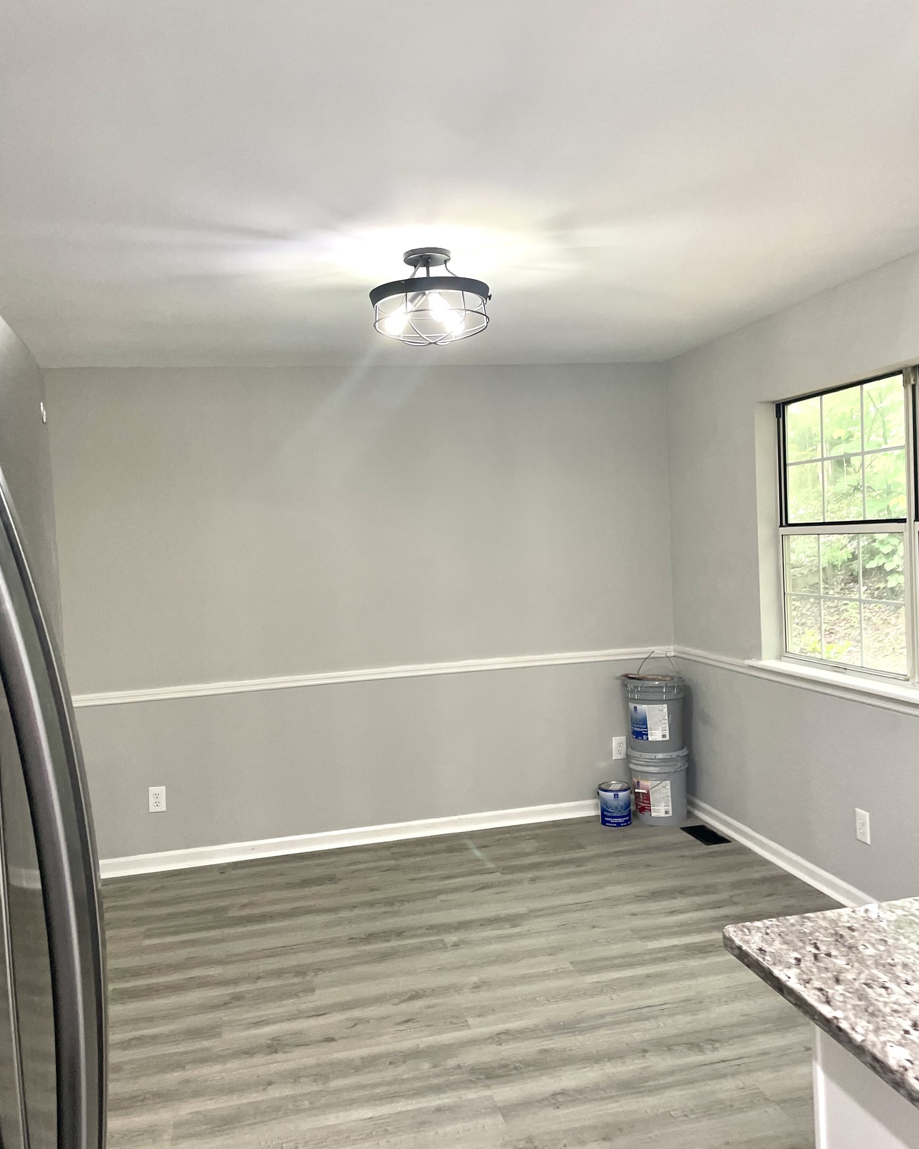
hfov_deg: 51.5
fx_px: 952
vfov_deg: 62.2
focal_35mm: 28
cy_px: 591
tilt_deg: -2.5
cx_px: 455
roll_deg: +3.1
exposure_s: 1/60
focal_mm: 4.2
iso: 160
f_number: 1.6
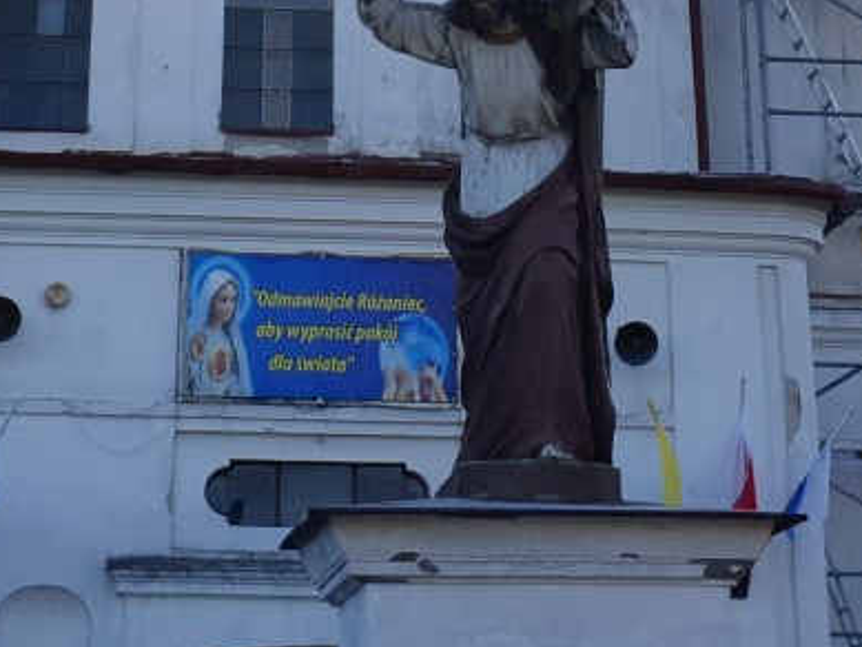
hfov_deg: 18.3
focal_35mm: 107
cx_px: 293
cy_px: -392
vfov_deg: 12.9
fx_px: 2665
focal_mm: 4.3
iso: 50
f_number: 2.4
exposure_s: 1/1786
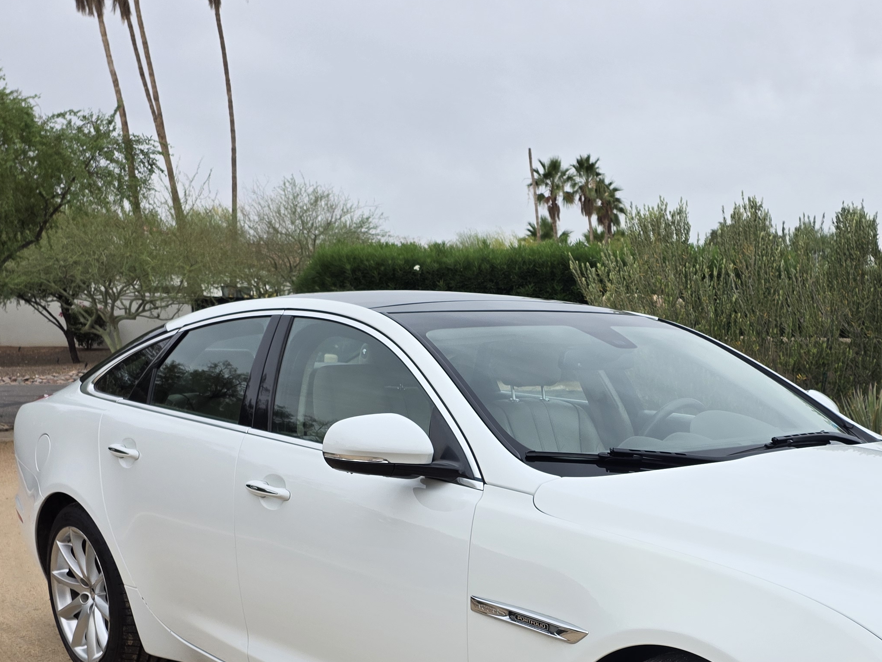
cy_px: 600
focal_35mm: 45
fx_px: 1147
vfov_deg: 30.7
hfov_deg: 40.8
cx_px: 667
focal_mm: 6.25
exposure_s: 1/3220
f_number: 1.7
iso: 80
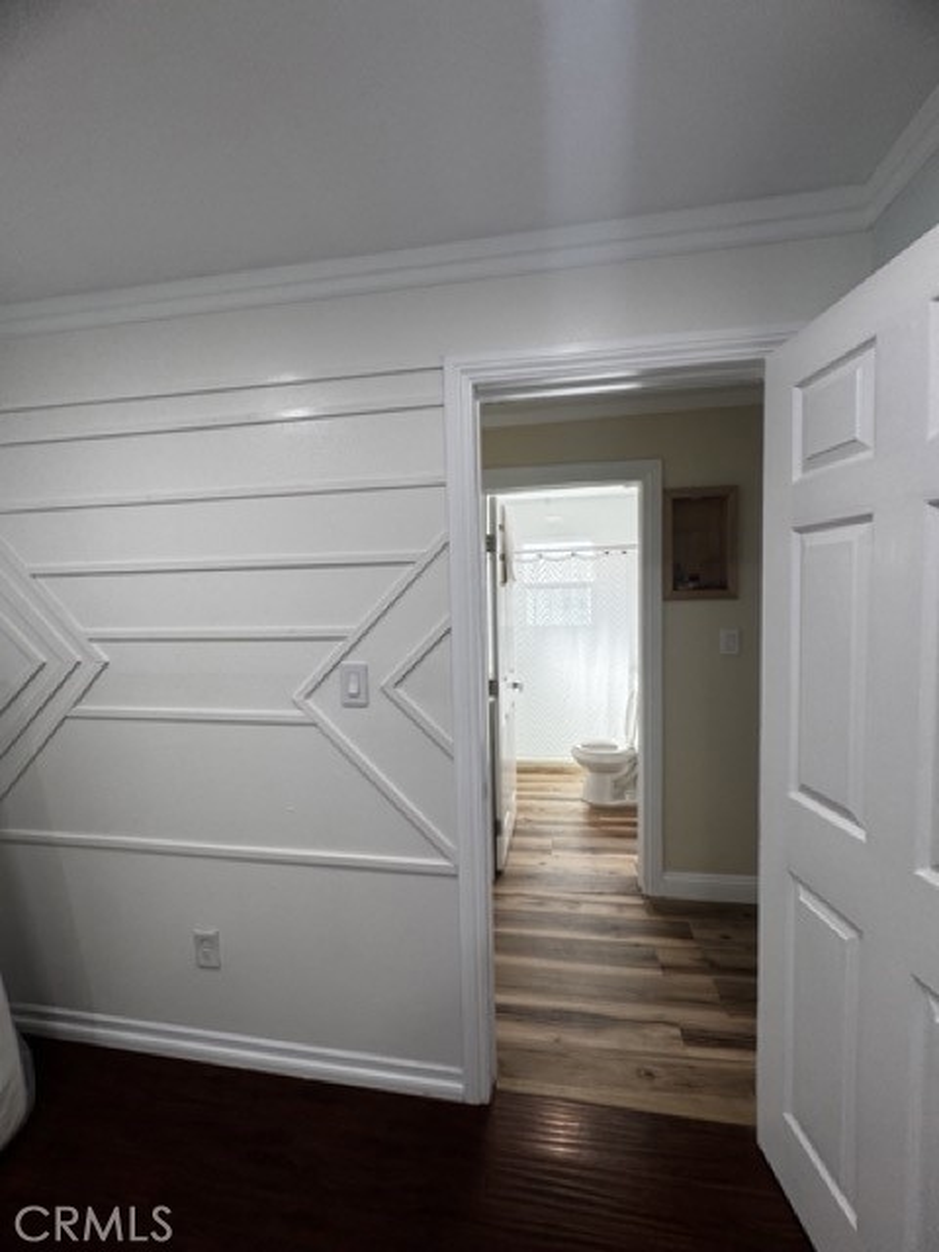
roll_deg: +0.5
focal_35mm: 14
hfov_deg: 85.7
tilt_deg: -3.3
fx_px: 506
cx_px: 470
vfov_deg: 102.1
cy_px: 626
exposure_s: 1/120
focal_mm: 2.22
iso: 64
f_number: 2.2
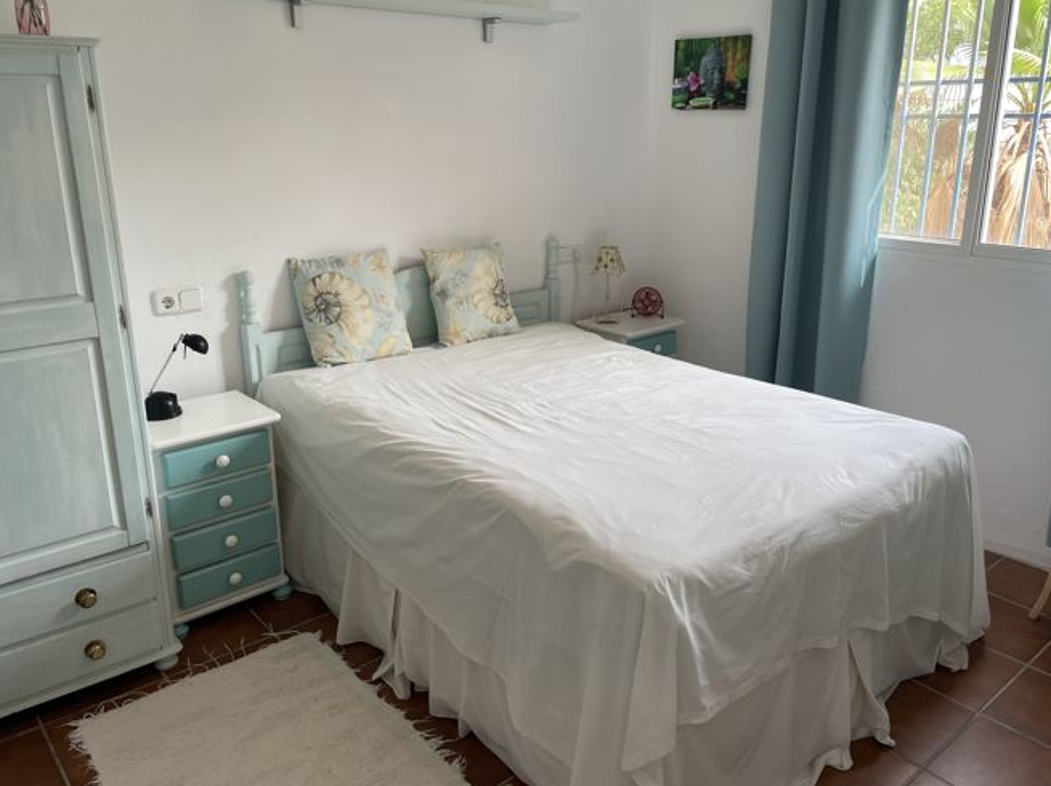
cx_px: 558
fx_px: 849
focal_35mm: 28
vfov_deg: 49.6
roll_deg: +0.2
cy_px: 367
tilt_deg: -16.1
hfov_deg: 63.4
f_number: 1.6
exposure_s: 1/100
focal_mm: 4.2
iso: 40
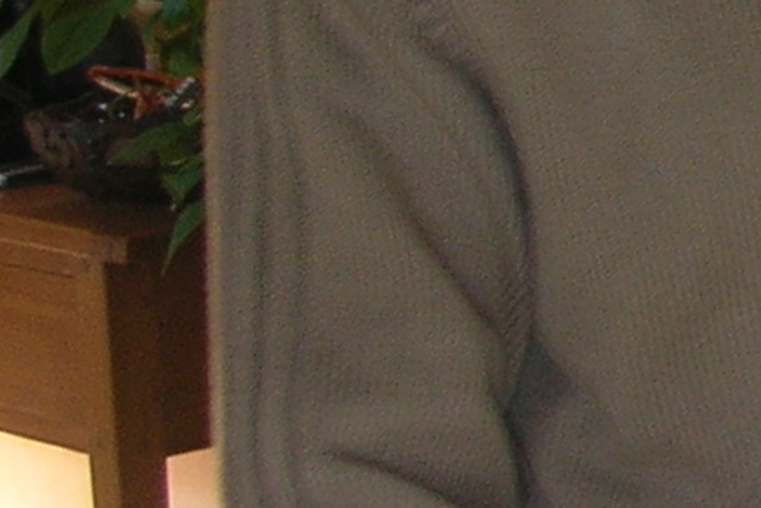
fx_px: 4208
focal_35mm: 199
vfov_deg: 6.9
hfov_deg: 9.2
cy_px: 102
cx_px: 1890
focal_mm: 5.8
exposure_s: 1/30
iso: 50
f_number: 2.8
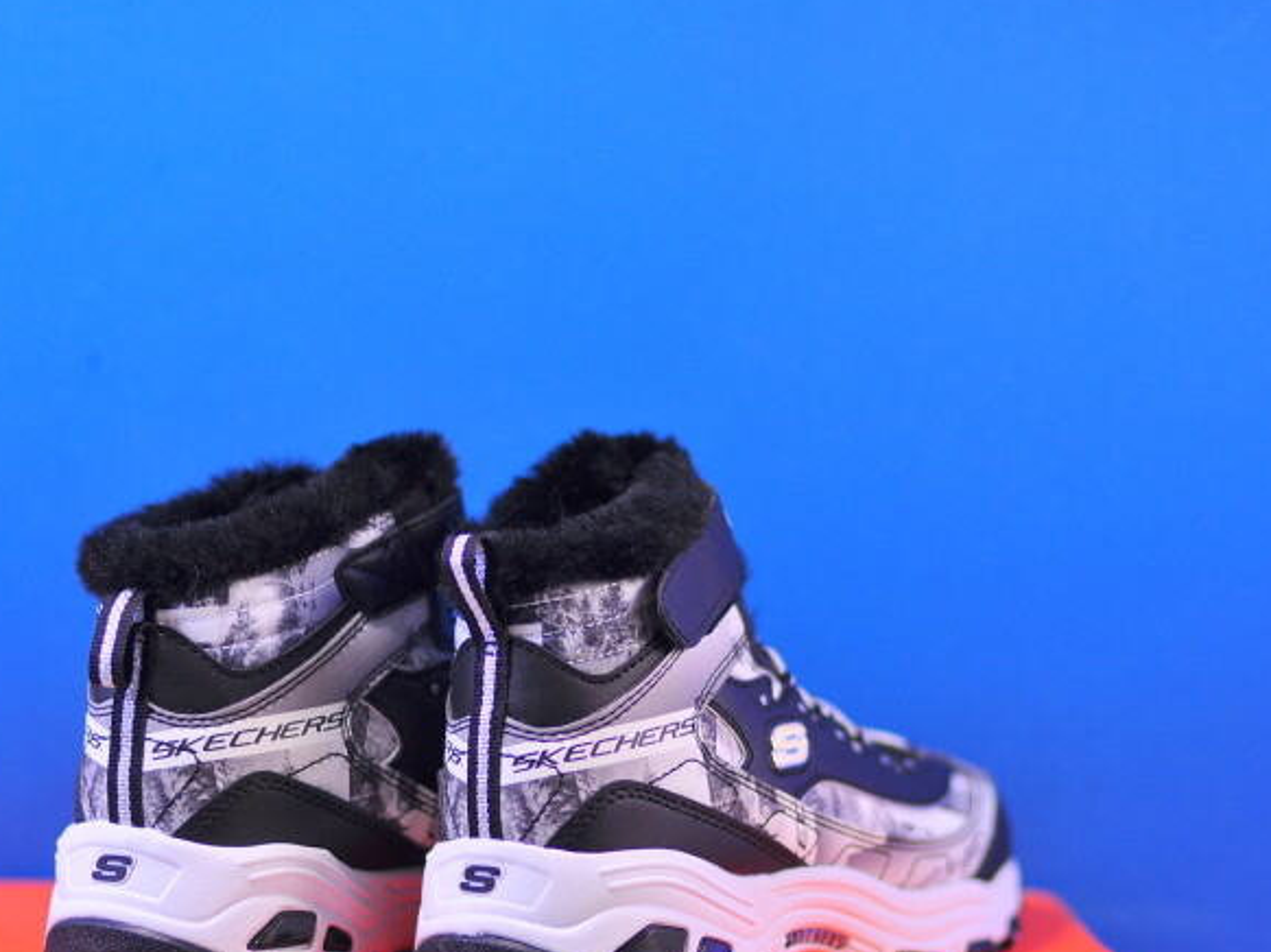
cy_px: 551
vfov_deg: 14.9
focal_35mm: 99
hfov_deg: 19.8
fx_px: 3633
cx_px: 491
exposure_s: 1/320
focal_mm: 50
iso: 250
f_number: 2
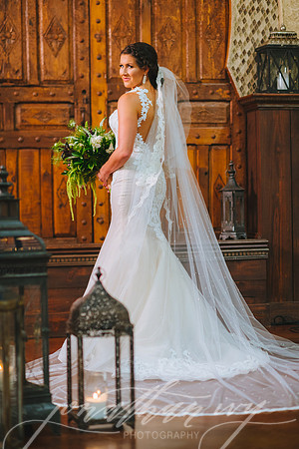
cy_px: 224
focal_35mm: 85
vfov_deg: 23.9
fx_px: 1059
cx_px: 150
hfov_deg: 16.1
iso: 400
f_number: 2
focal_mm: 85
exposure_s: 1/160
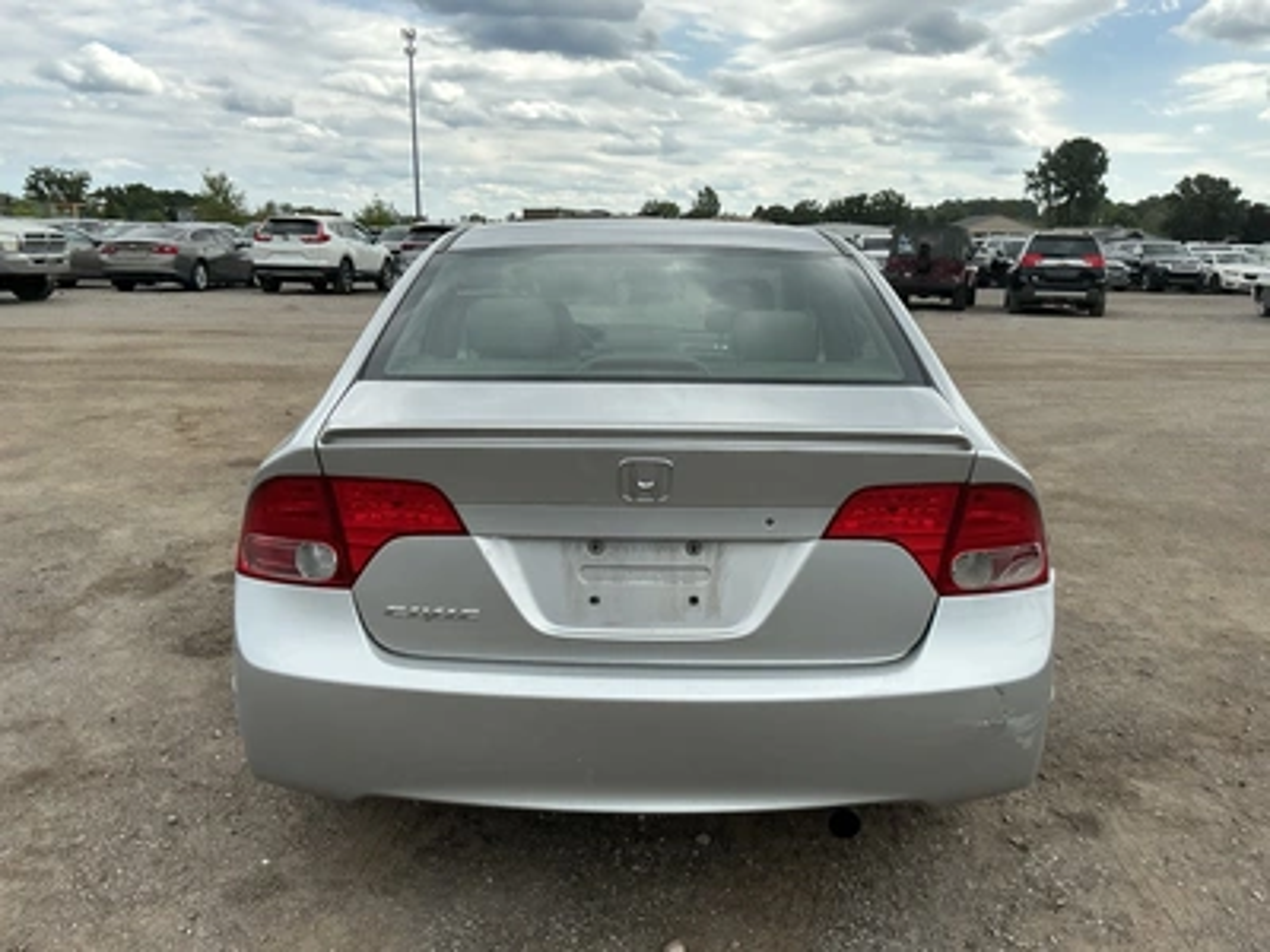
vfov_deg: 49.7
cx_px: 635
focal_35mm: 28
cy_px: 476
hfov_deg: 63.4
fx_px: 1027
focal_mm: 3
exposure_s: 1/1534
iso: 25
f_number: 1.8
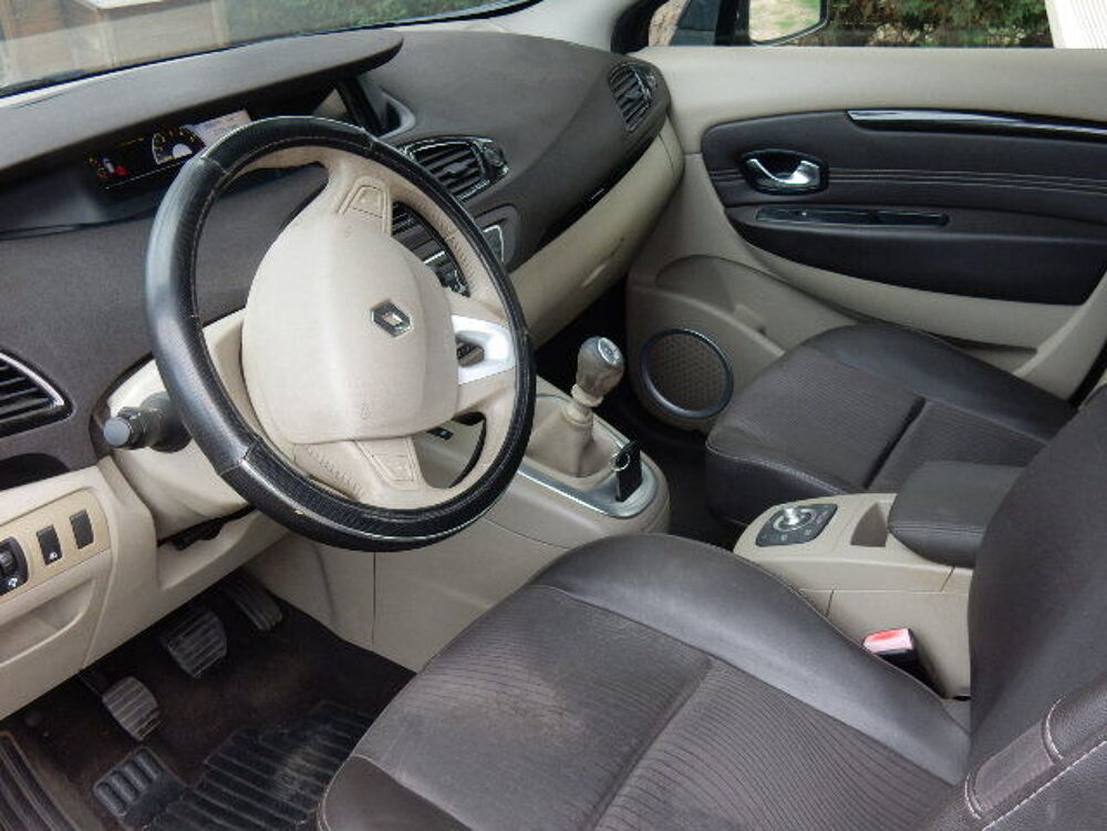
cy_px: 416
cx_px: 554
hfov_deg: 51.4
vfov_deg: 39.7
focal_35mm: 36
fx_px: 1151
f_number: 4
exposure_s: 1/30
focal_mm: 6.4
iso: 125
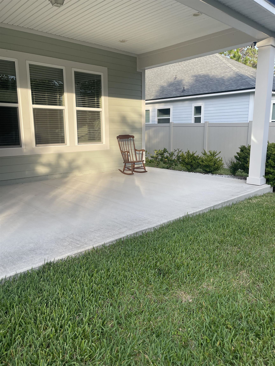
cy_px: 183
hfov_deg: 53.1
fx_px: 275
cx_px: 138
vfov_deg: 67.3
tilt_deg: -9.9
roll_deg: +0.8
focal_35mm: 26
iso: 32
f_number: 1.6
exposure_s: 1/867
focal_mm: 5.1
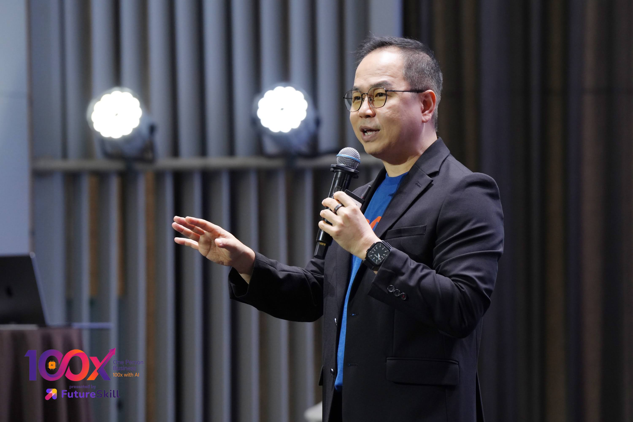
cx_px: 316
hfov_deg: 10.3
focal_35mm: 200
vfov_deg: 6.9
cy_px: 211
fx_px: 3516
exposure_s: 1/200
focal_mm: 200
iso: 2000
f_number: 5
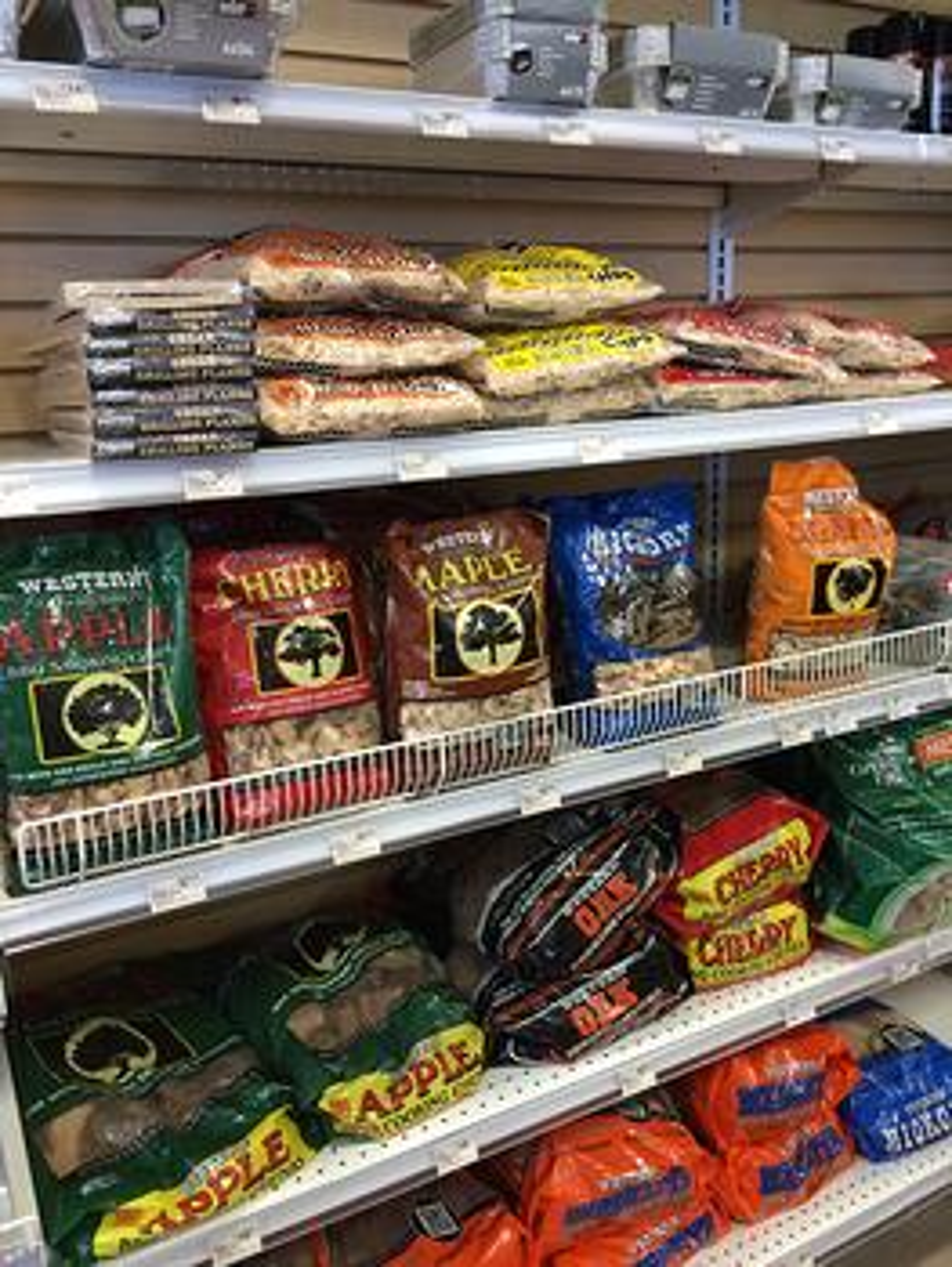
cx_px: 476
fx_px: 1062
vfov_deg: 61.6
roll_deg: +3.3
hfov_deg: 48.3
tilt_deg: -15.4
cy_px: 634
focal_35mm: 29
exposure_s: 1/30
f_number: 2.2
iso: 50
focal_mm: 4.15
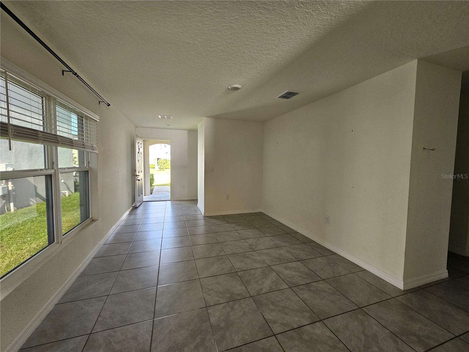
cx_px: 234
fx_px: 176
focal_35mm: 13
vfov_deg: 89.9
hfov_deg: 106.2
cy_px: 176
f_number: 2.2
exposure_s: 1/60
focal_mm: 2.2
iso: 80
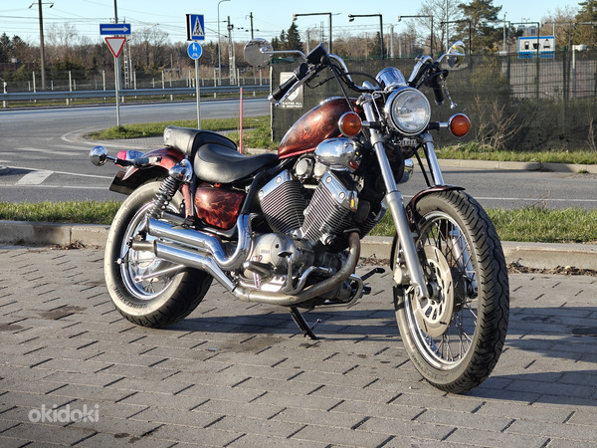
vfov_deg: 21.0
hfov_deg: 27.8
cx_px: 298
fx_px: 1207
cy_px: 224
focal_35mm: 70
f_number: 2.6
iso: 50
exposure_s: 1/455
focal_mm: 13.3
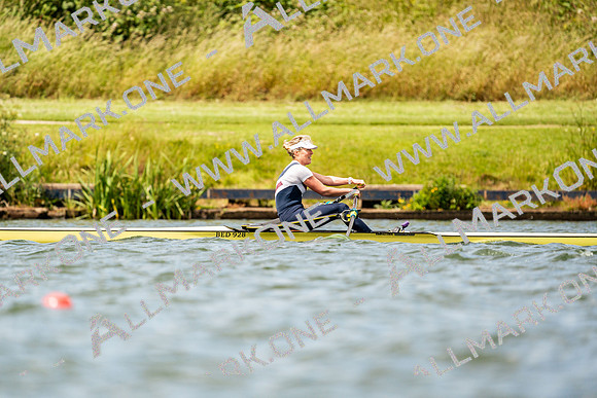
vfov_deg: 2.3
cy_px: 199
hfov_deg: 3.4
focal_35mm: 600
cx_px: 298
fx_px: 9952
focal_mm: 600
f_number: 6.3
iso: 320
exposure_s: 1/2000
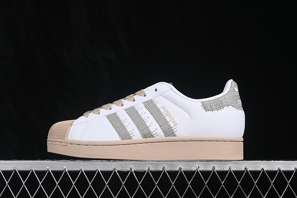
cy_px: 99
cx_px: 148
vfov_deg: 18.2
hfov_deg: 27.0
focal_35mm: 75
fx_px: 619
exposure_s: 1/80
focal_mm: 50
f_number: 8
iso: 160
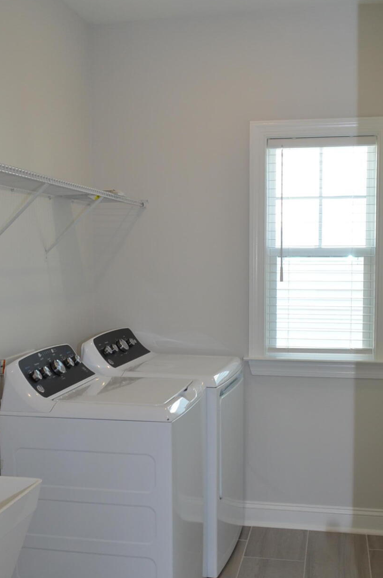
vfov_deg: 44.6
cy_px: 306
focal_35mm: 44
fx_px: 706
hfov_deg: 30.4
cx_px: 190
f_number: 5.6
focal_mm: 18
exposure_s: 1/125
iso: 400
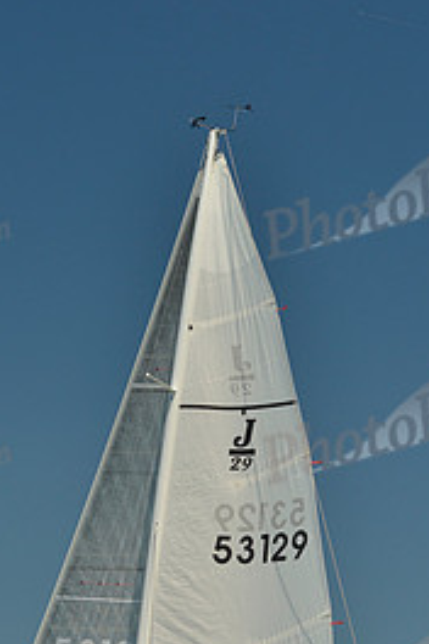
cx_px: 138
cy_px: 583
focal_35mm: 154
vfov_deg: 13.2
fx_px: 2753
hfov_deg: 8.9
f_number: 7.1
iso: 200
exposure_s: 1/640
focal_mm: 70
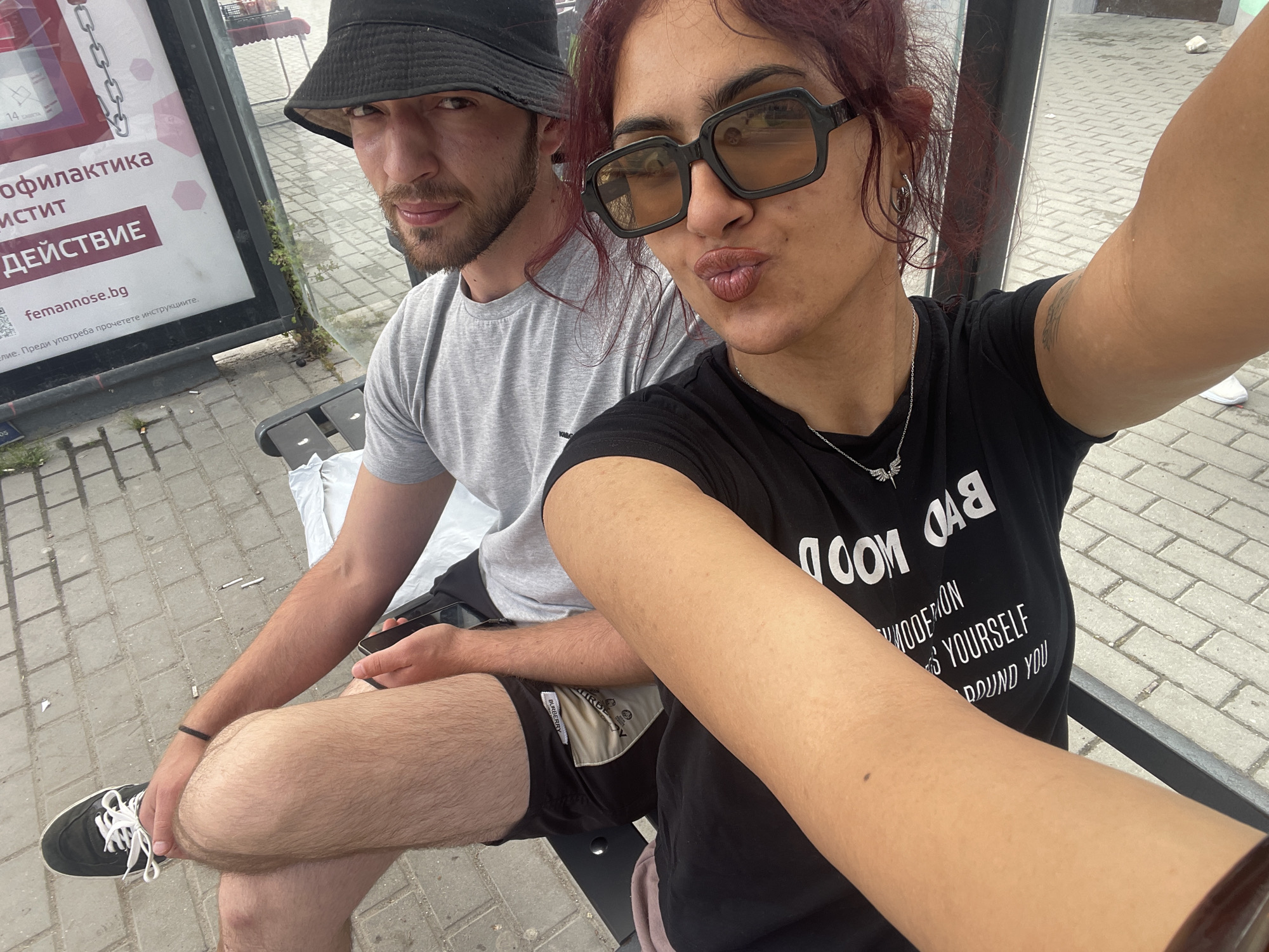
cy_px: 476
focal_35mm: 23
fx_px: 843
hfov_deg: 73.9
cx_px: 634
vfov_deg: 58.9
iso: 32
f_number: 2.2
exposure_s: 1/121
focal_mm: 2.71
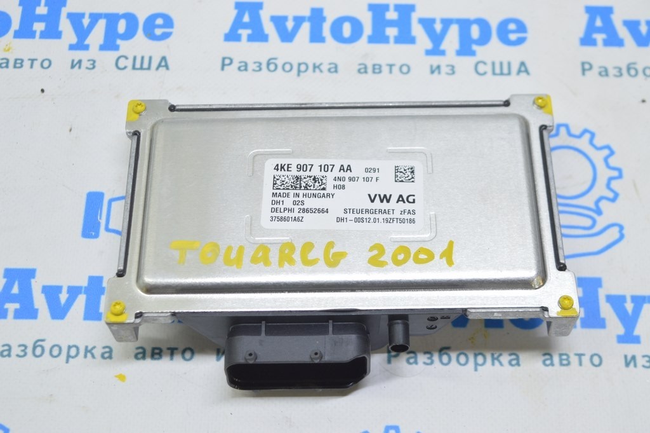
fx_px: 1082
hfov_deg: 33.4
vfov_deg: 22.6
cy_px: 216
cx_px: 325
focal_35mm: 60
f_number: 5.6
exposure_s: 1/20
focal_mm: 40
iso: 400
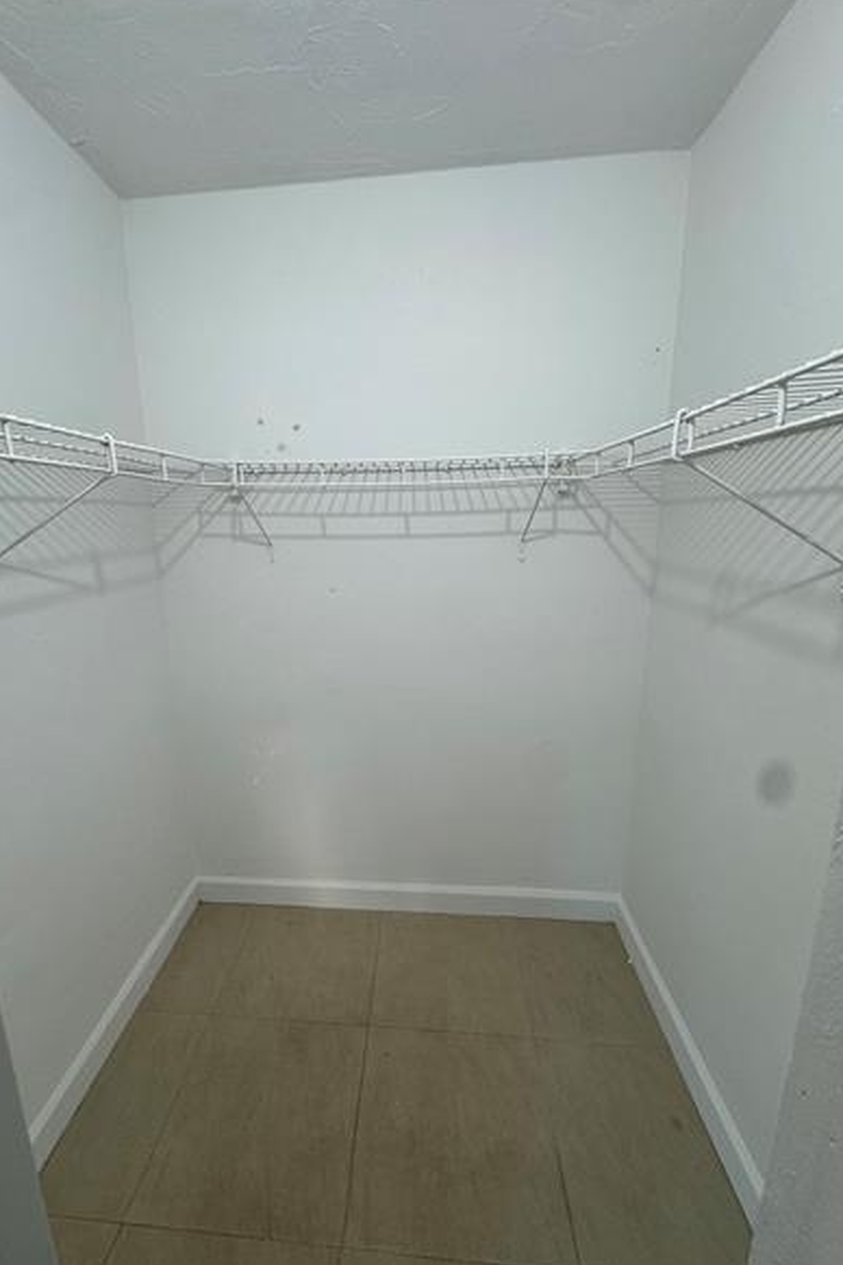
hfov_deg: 77.1
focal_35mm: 15
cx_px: 380
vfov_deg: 100.4
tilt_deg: -11.5
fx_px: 527
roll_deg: +1.7
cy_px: 641
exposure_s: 1/120
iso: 125
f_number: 2.2
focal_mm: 2.22
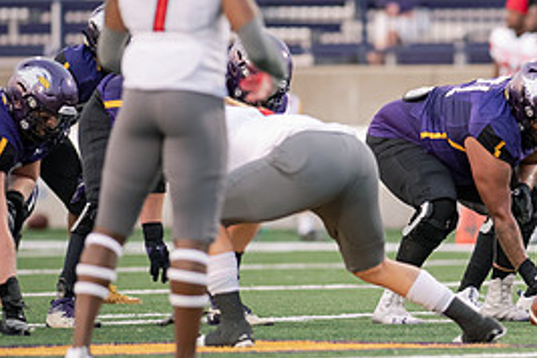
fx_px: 9725
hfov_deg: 3.2
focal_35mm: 652
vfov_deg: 2.1
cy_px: 174
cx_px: 489
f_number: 2.8
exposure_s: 1/800
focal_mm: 300
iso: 2500
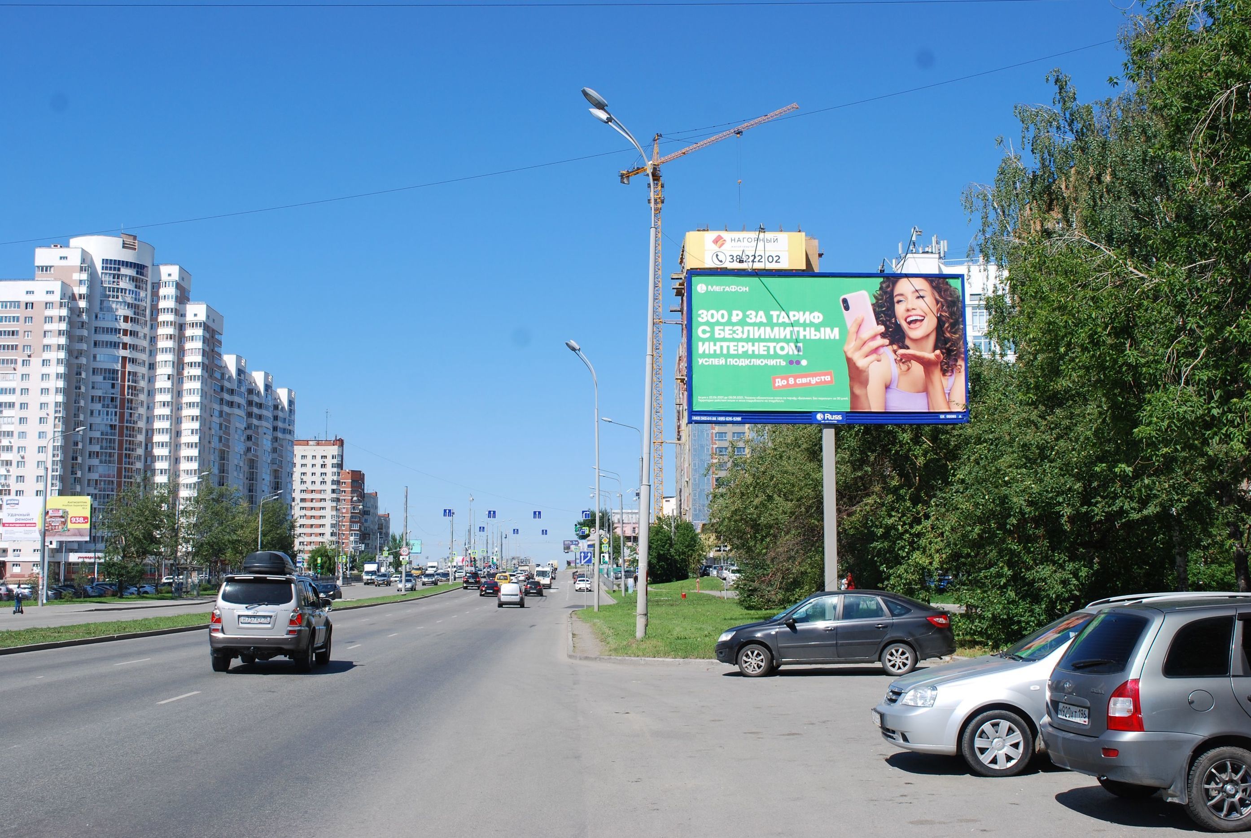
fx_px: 1357
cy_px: 419
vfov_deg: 34.3
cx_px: 626
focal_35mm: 39
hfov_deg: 49.5
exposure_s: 1/250
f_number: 8
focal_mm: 26
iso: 100
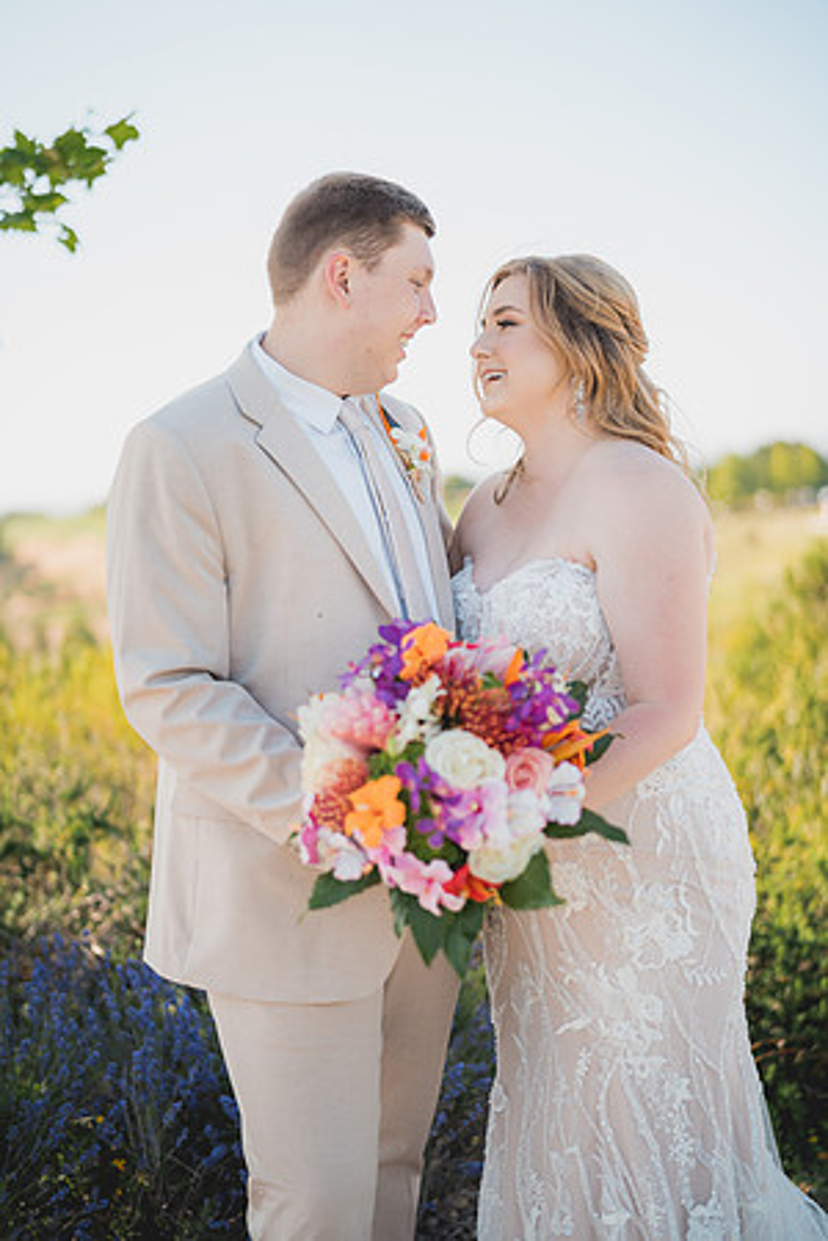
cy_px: 620
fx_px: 1725
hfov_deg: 27.0
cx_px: 414
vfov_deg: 39.6
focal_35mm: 50
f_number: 1.4
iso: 125
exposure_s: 1/1600
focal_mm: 50
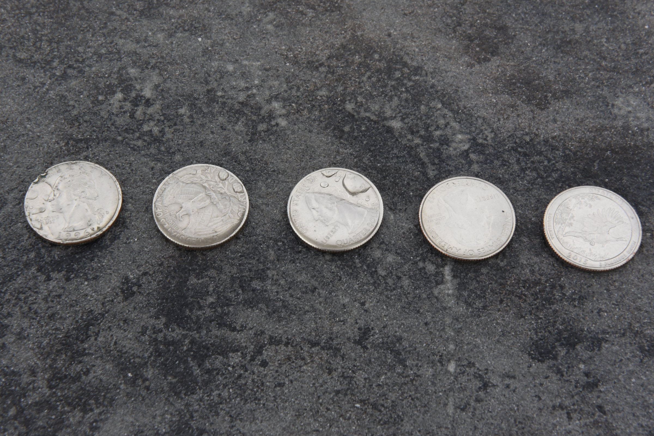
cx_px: 327
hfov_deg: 32.4
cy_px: 218
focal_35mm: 62
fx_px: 1127
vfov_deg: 21.9
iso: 1250
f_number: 22
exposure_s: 1/100
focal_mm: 62
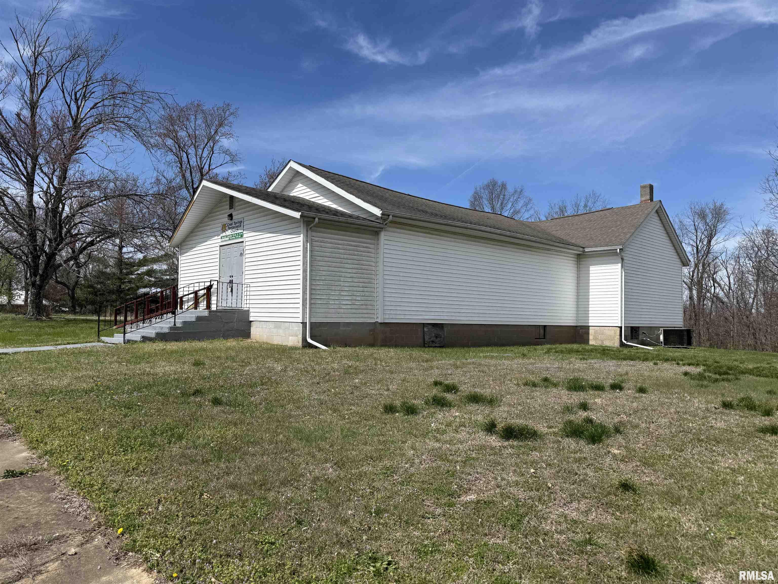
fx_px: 539
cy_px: 292
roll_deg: -0.3
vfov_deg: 56.8
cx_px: 389
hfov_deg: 71.6
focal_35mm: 24
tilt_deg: +3.2
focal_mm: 6.76
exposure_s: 1/6711
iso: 80
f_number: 1.78
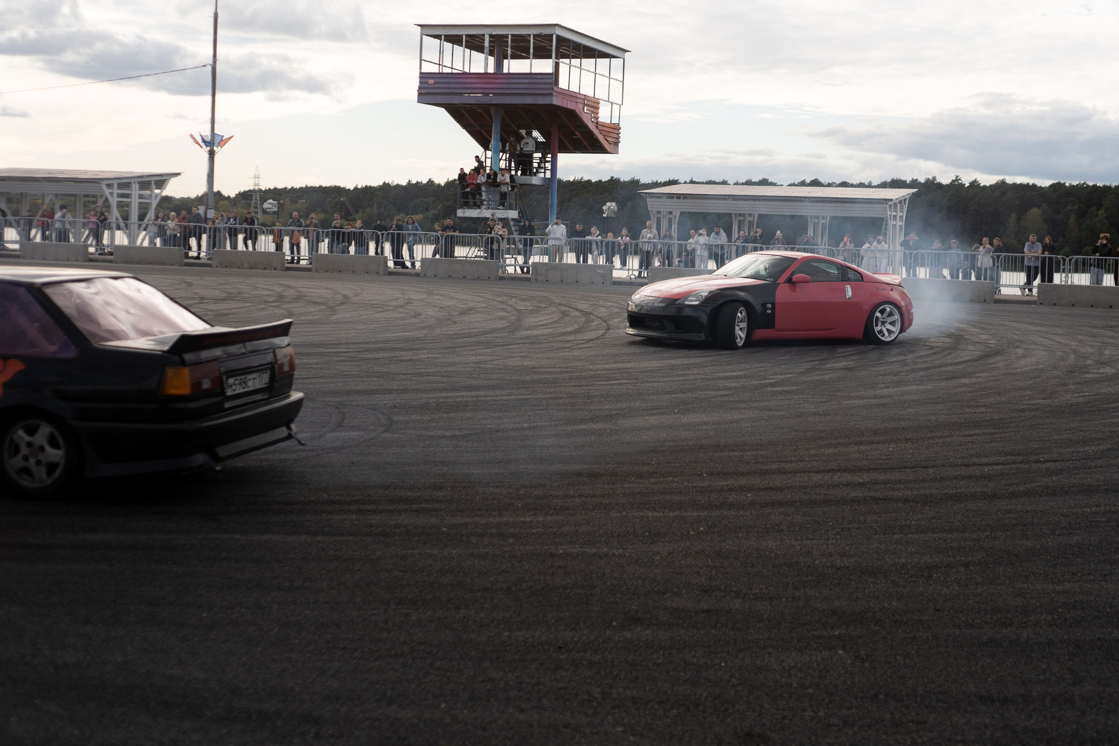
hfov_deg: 40.7
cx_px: 723
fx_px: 1492
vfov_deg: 28.0
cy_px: 279
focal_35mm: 48
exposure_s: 1/2500
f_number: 2.2
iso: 100
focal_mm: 35
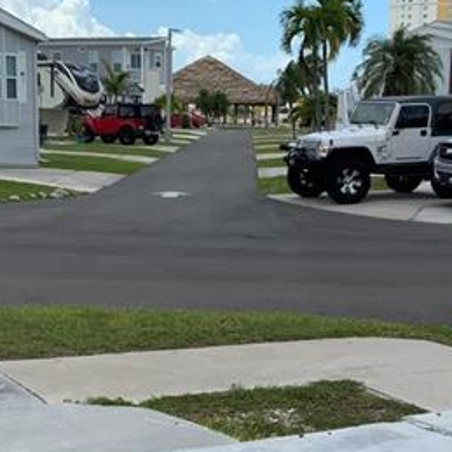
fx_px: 1123
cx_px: 243
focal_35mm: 76
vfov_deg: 22.6
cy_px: 330
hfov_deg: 22.8
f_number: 1.8
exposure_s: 1/2058
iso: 16
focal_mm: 3
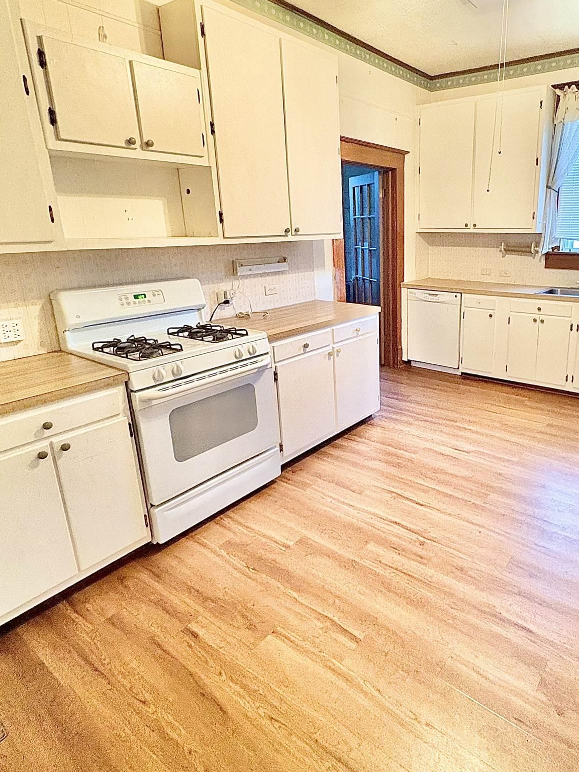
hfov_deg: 61.4
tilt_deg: -15.1
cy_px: 352
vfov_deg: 78.8
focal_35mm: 21
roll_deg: -0.3
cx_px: 400
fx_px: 468
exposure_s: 1/40
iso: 640
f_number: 2.2
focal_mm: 2.22
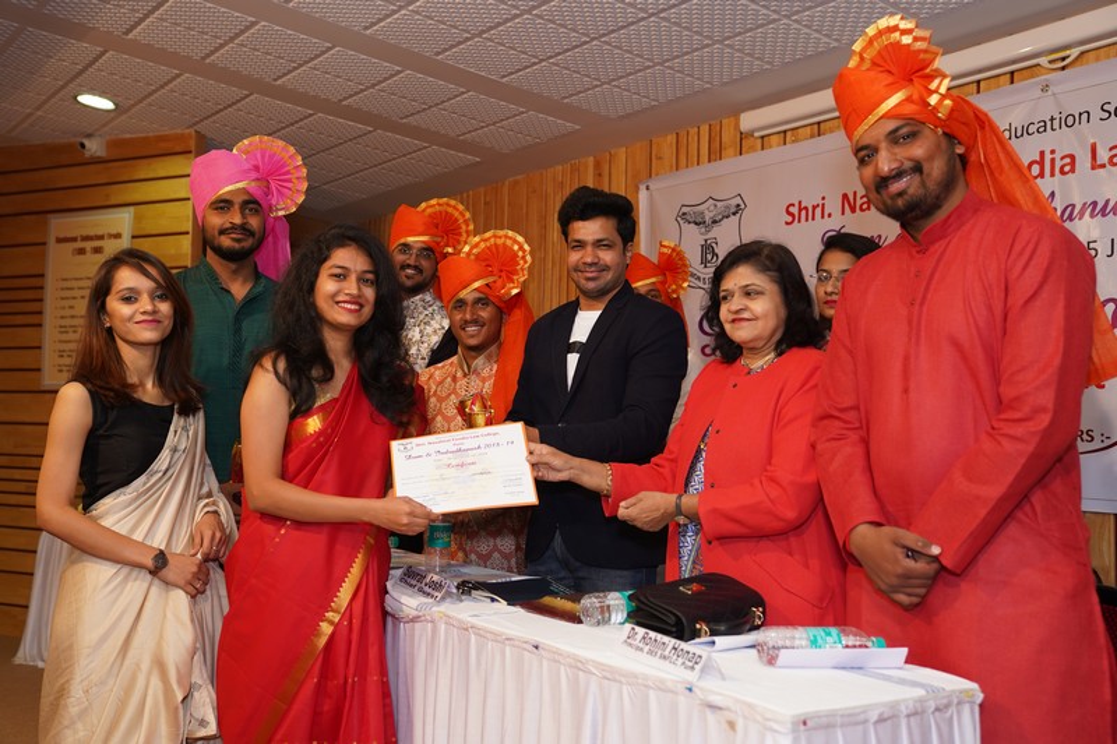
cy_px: 372
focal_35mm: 36
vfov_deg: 36.9
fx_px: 1117
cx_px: 558
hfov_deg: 53.1
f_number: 3.5
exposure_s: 1/125
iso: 640
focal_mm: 36
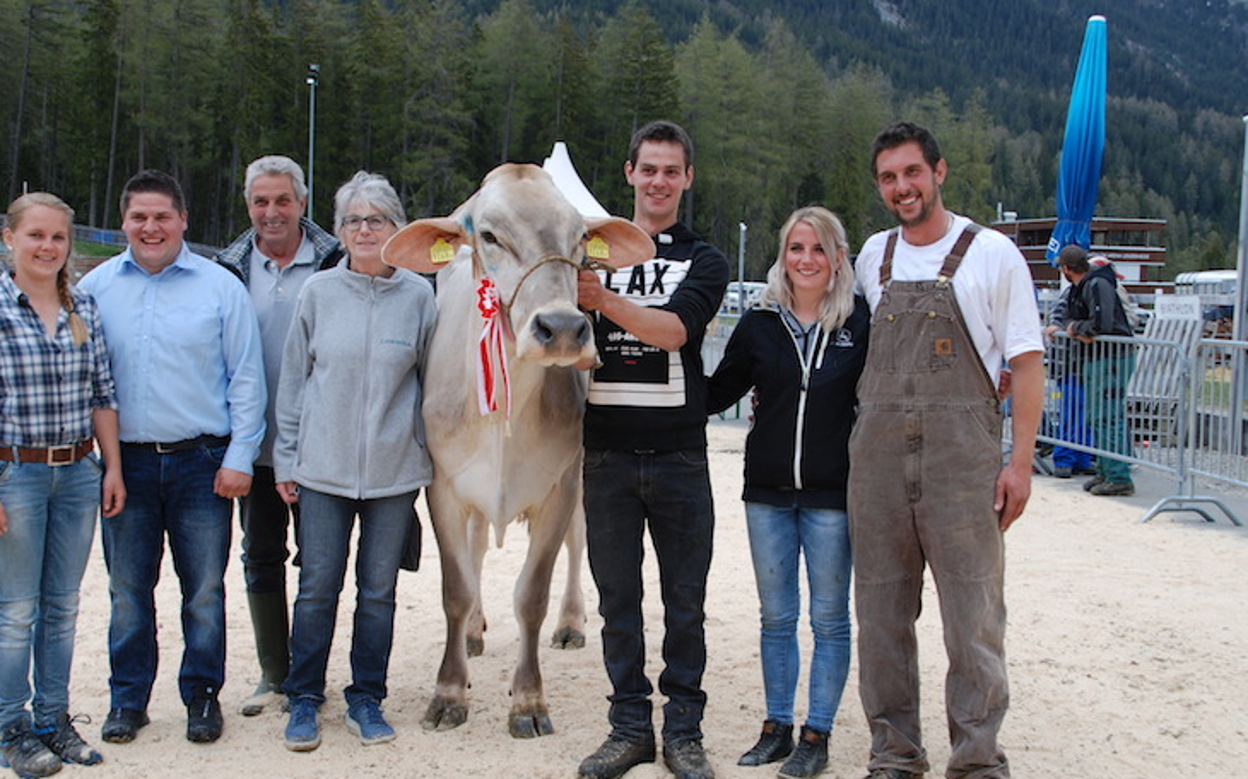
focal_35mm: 47
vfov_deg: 27.4
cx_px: 593
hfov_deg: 42.6
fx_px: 1598
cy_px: 400
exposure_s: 1/125
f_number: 5.6
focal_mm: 28
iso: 100
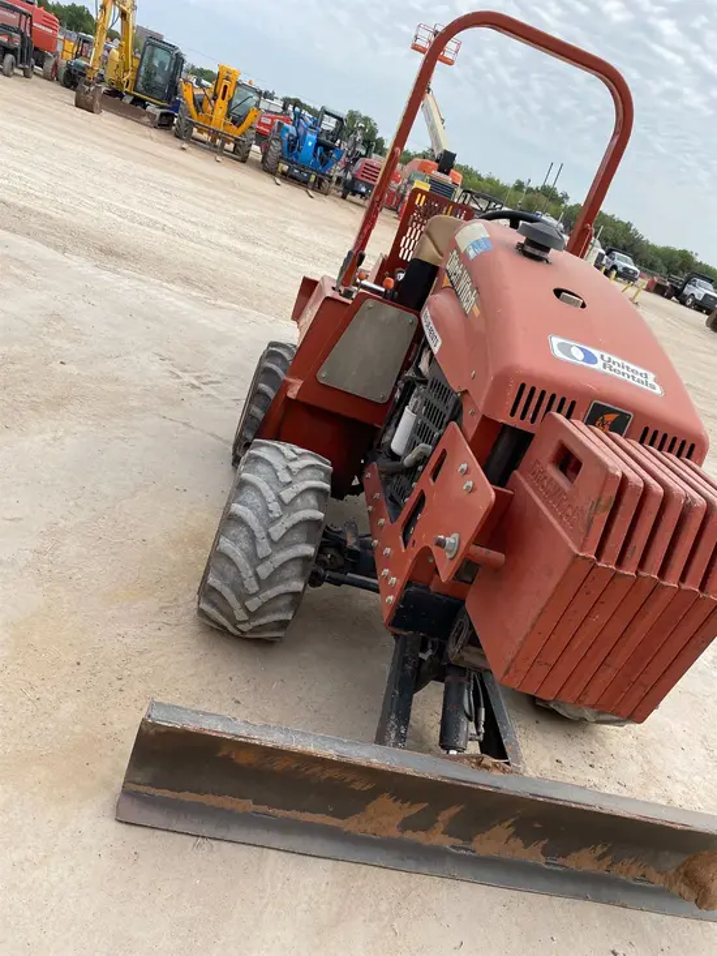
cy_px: 478
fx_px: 718
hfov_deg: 53.1
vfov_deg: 67.3
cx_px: 358
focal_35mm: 26
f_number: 1.8
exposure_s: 1/1608
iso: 32
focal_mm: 4.25
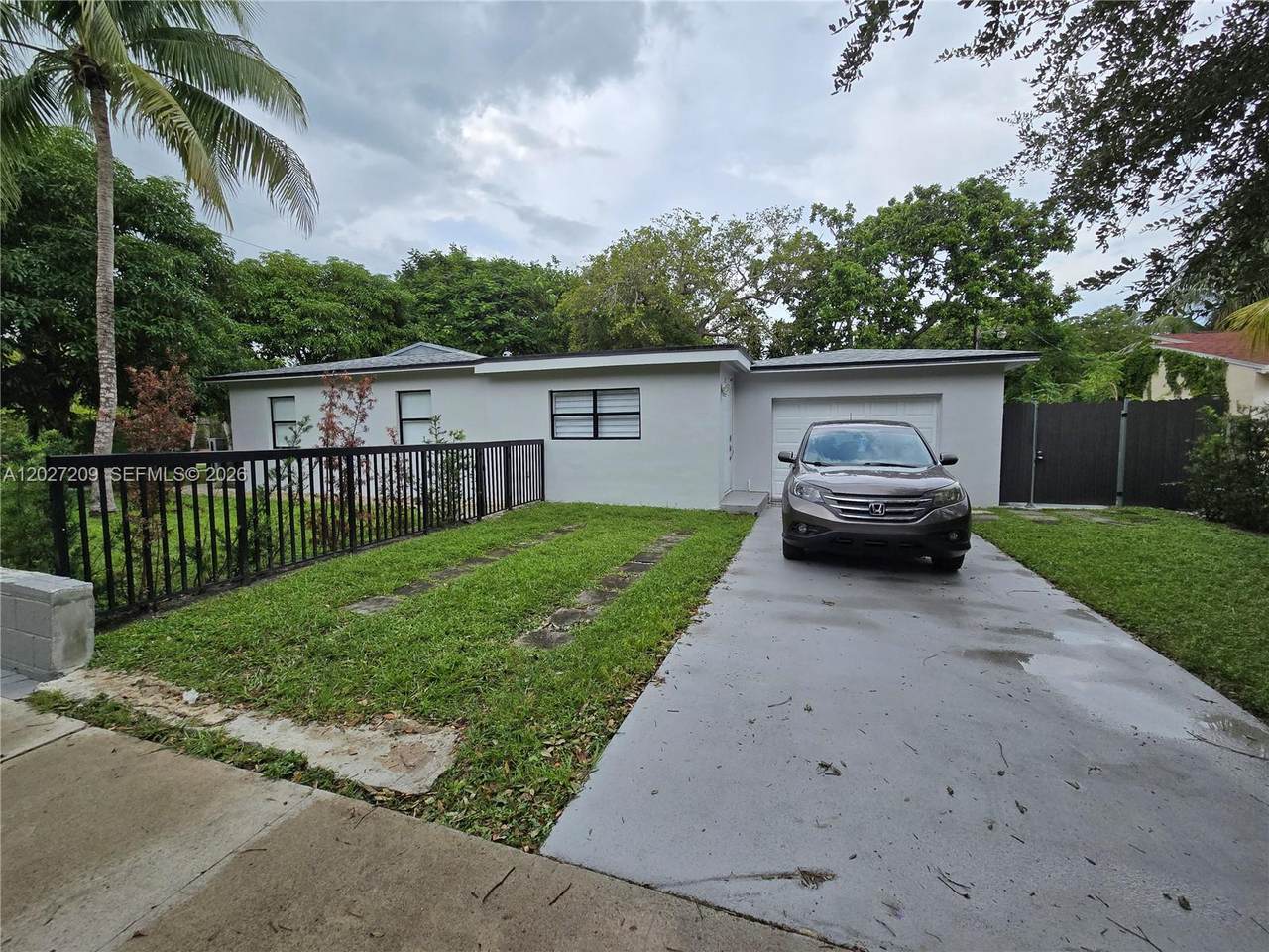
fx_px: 477
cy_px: 476
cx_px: 634
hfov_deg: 106.2
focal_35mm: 13
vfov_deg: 89.9
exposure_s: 1/2000
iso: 64
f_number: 2.2
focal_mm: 2.2
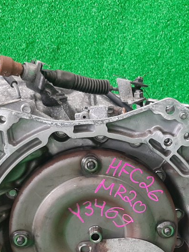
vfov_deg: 27.2
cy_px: 206
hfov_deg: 20.9
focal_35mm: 70
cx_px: 138
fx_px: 510
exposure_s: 1/50
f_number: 1.7
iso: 124
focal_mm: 3.93
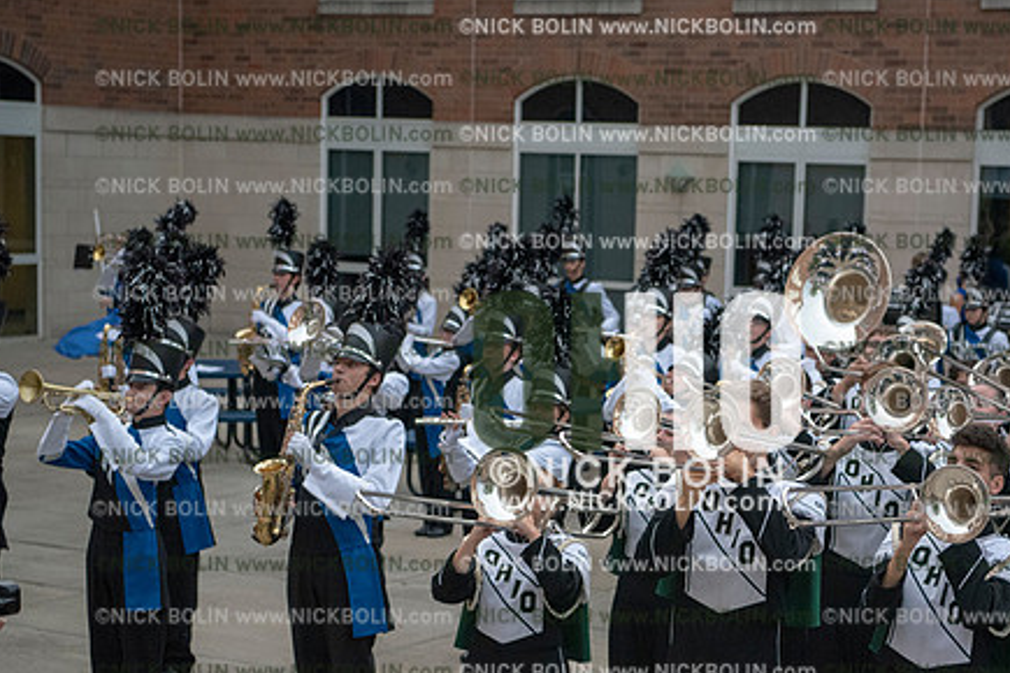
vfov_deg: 17.0
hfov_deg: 25.3
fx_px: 2244
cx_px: 636
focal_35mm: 80
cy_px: 403
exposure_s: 1/1600
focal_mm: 60
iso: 3200
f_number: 3.5
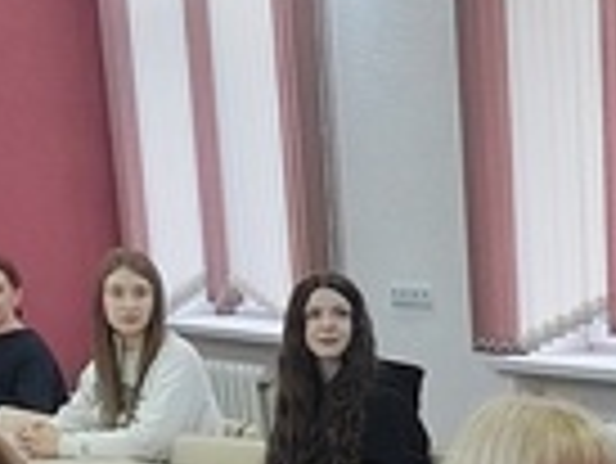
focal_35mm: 123
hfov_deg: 15.5
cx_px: 713
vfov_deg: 11.5
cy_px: 743
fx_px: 2191
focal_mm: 5.52
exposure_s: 1/100
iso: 1206
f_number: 1.9
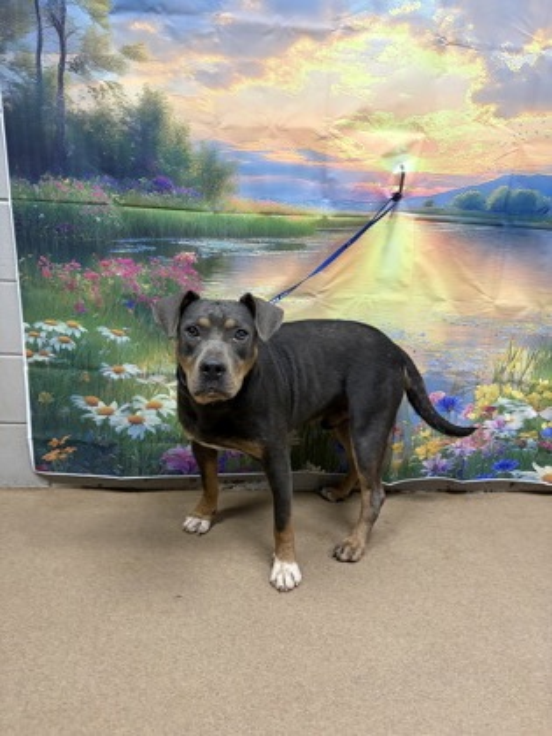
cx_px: 276
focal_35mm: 26
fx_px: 553
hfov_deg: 53.1
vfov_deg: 67.3
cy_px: 368
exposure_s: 1/60
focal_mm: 5.96
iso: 250
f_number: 1.6
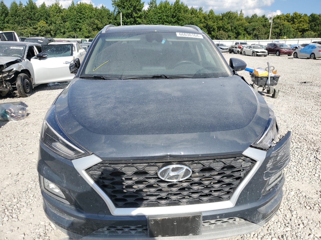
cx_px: 160
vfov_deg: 53.1
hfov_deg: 67.3
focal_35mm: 26
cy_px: 120
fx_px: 241
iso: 50
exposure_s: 1/3333
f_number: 1.5
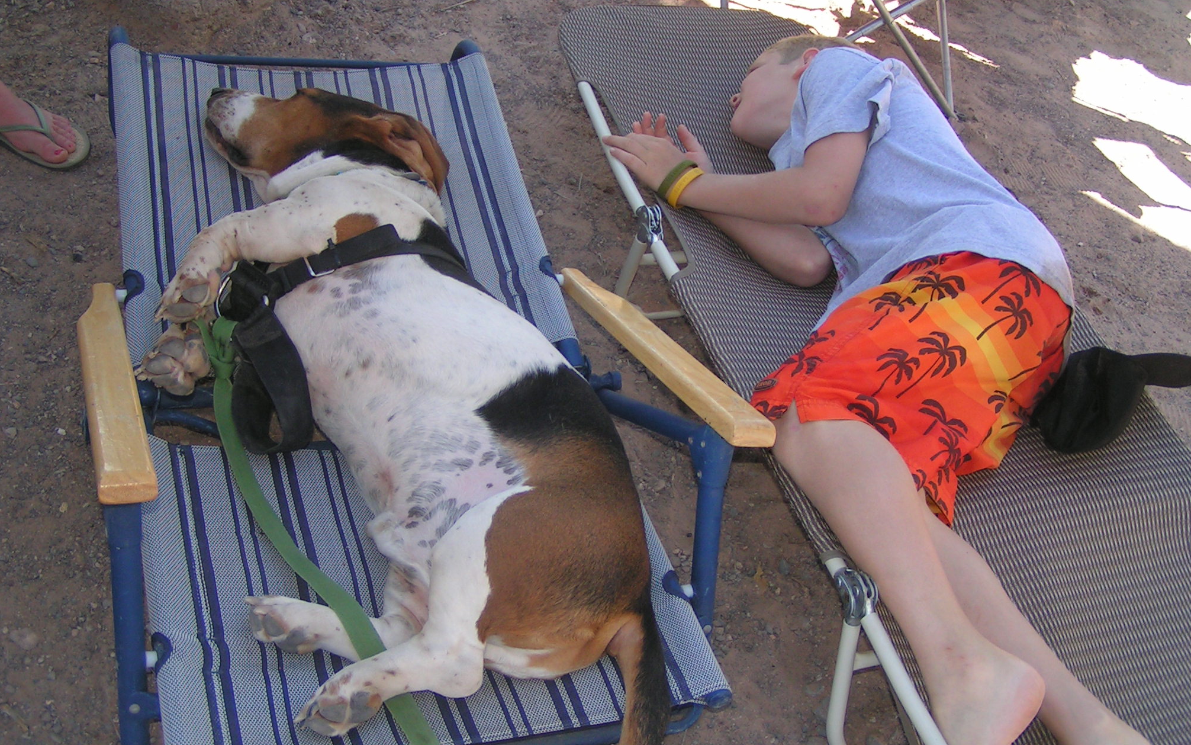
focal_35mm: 41
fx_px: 1331
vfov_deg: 31.2
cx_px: 594
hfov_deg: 48.2
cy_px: 347
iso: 50
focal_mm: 5.8
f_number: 2.8
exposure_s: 1/200
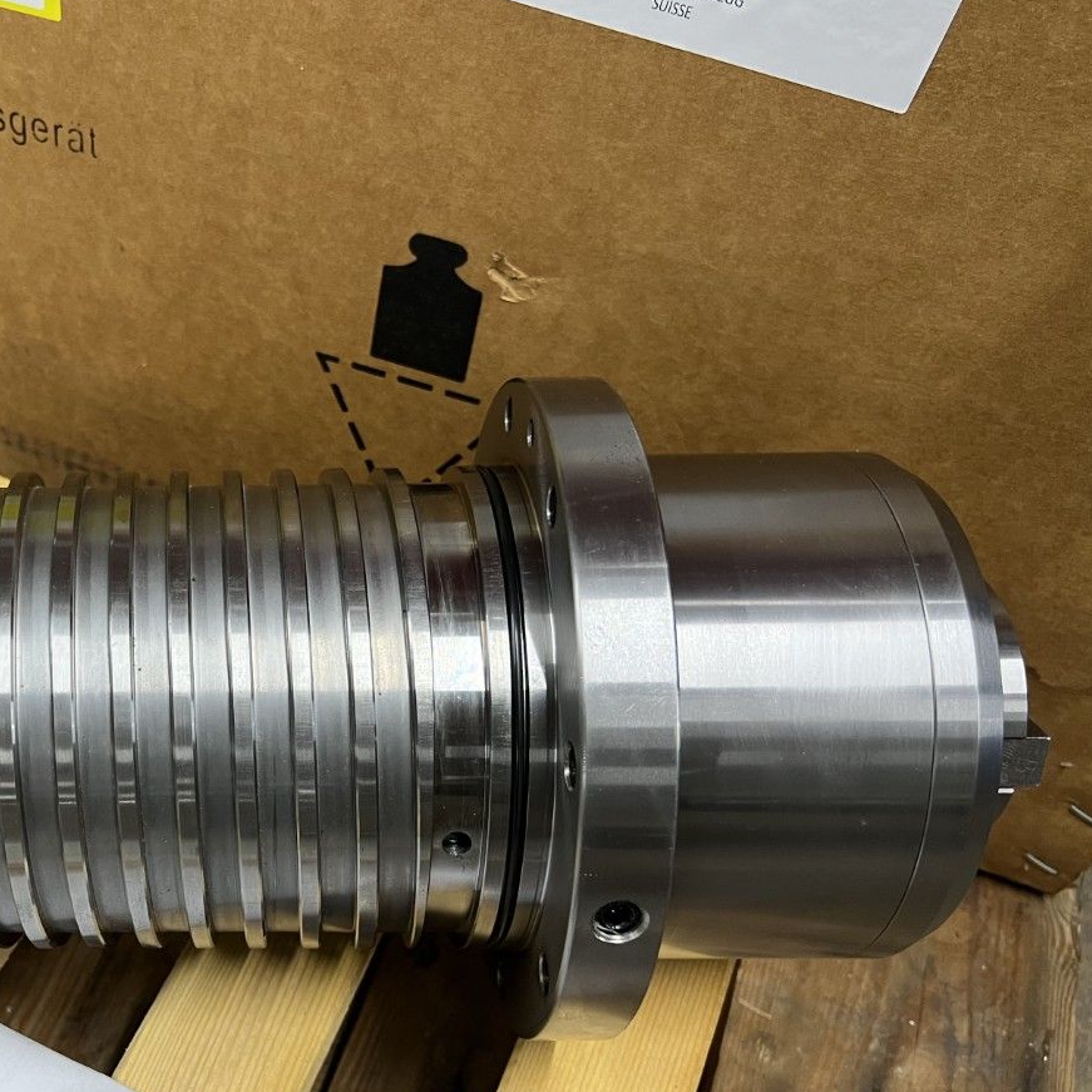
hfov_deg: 41.7
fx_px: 1356
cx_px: 197
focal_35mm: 38
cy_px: 639
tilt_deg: -50.0
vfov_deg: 43.7
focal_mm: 5.7
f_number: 1.5
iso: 125
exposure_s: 1/50
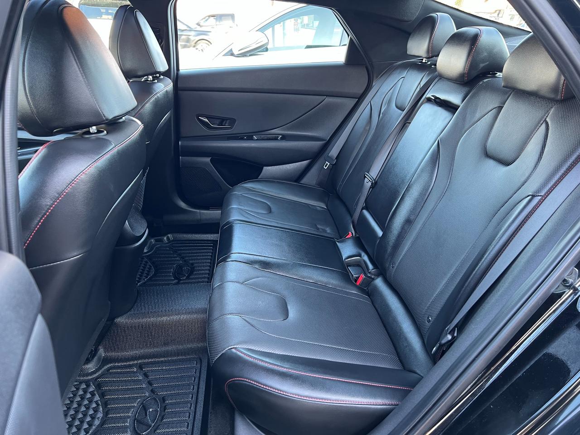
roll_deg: +1.0
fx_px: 436
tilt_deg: -24.2
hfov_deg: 67.3
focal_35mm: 26
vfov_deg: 53.1
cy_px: 218
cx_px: 290
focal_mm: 5.7
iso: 125
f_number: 1.5
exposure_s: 1/95
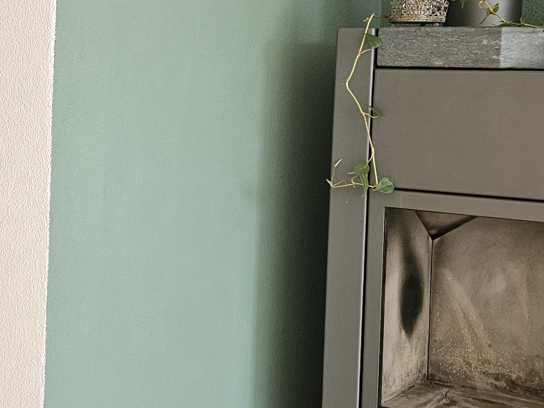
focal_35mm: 71
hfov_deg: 26.6
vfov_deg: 20.7
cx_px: 68
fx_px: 1116
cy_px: 144
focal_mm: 5.4
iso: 100
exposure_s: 1/180
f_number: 1.8
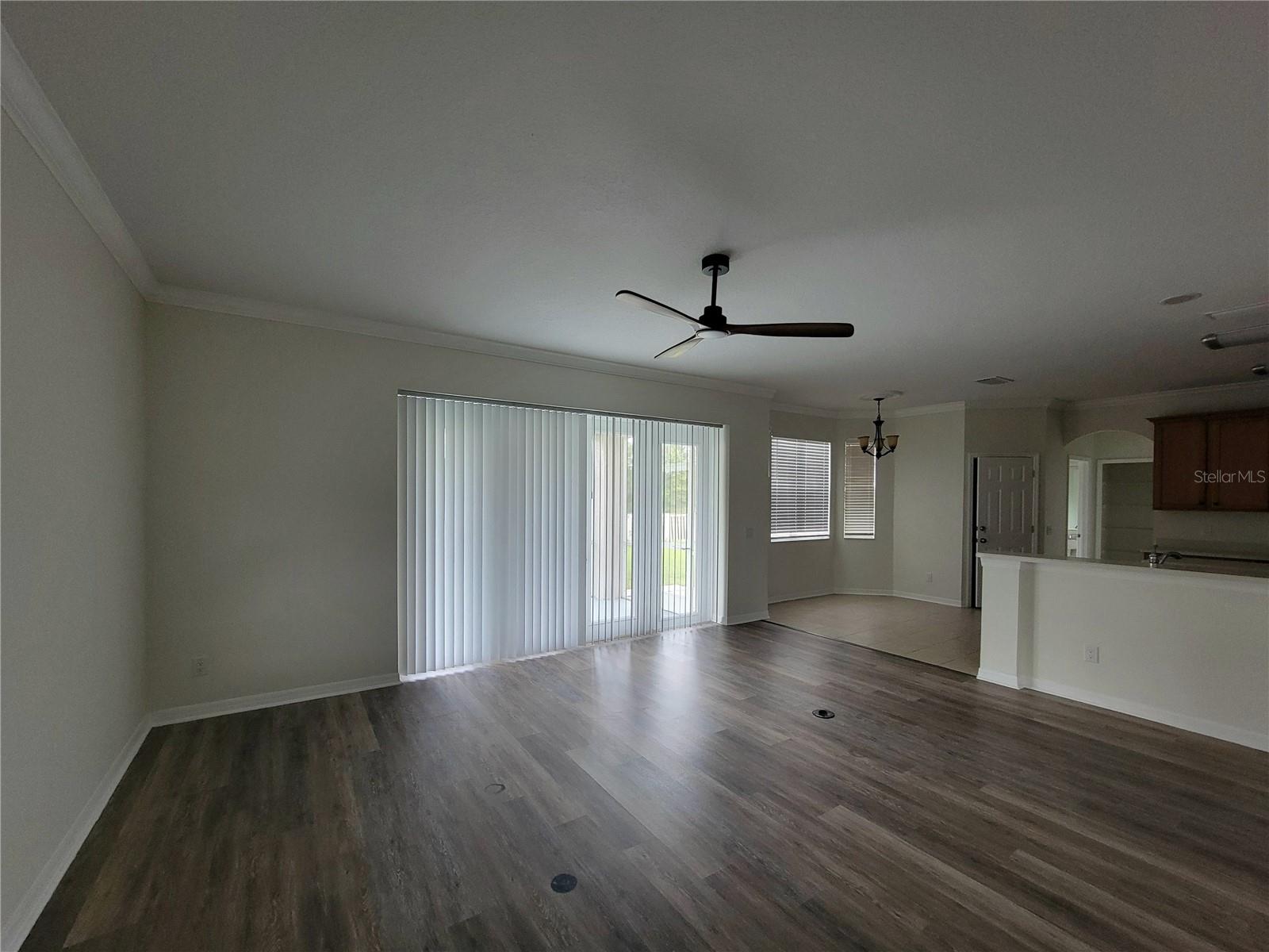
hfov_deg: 106.2
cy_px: 476
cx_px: 634
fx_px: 477
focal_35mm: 13
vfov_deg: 89.9
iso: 400
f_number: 2.2
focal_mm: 2.2
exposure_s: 1/30
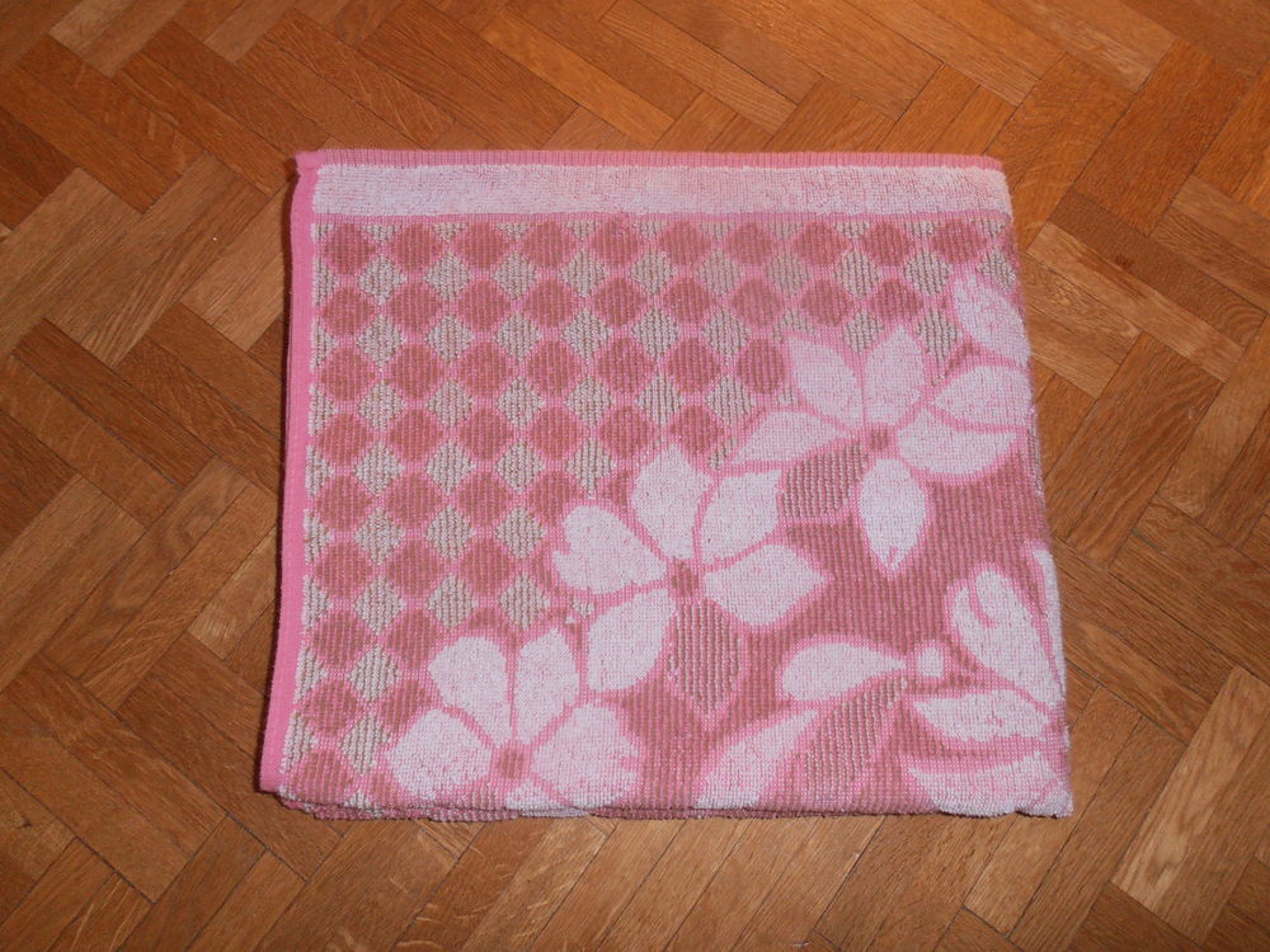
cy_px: 476
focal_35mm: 24
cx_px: 635
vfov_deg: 56.8
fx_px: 881
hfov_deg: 71.6
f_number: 3
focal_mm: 4.2
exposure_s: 1/30
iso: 125
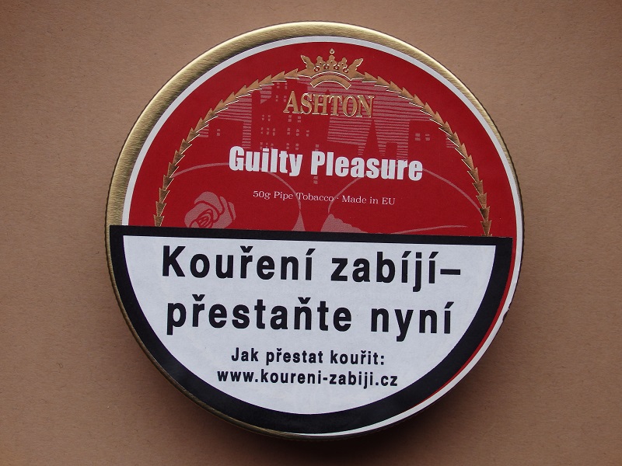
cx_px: 311
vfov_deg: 24.4
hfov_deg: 32.2
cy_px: 233
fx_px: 1078
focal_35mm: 60
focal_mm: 10.8
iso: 125
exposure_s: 1/25
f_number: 4.2
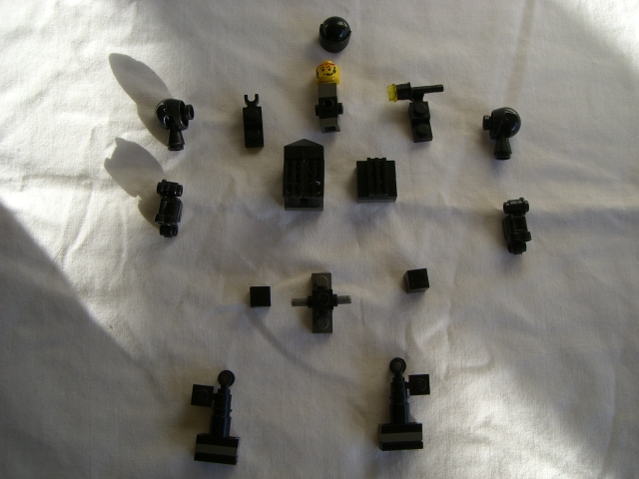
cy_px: 240
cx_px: 320
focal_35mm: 38
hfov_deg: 49.0
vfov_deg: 37.7
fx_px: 701
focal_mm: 6.2
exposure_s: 1/125
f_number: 4.3
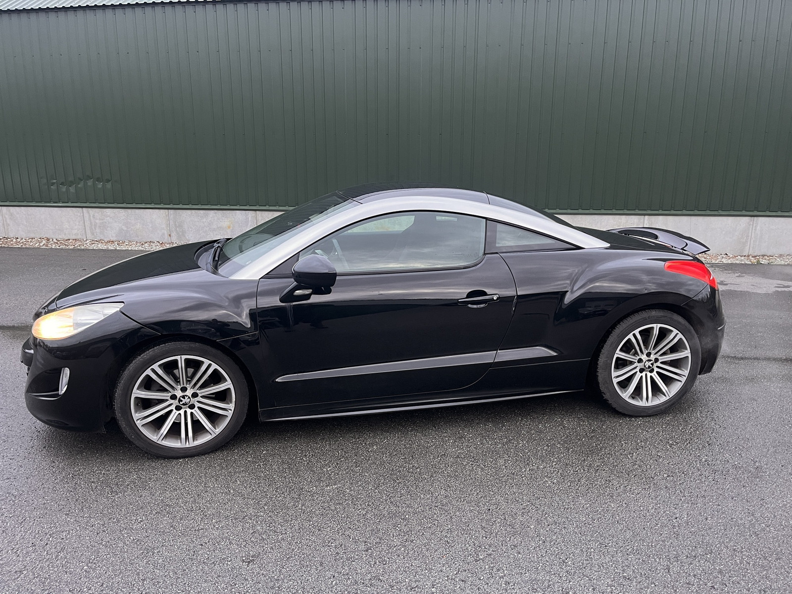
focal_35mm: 26
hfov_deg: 67.3
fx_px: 595
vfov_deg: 53.1
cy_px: 297
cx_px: 396
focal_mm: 5.1
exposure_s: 1/60
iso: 250
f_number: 1.6
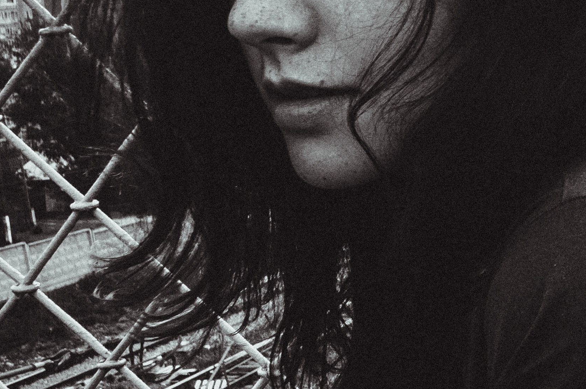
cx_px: 725
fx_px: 1322
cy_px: 189
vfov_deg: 16.8
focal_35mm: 81
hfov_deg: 22.7
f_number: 13
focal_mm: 21
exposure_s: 1/90
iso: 500
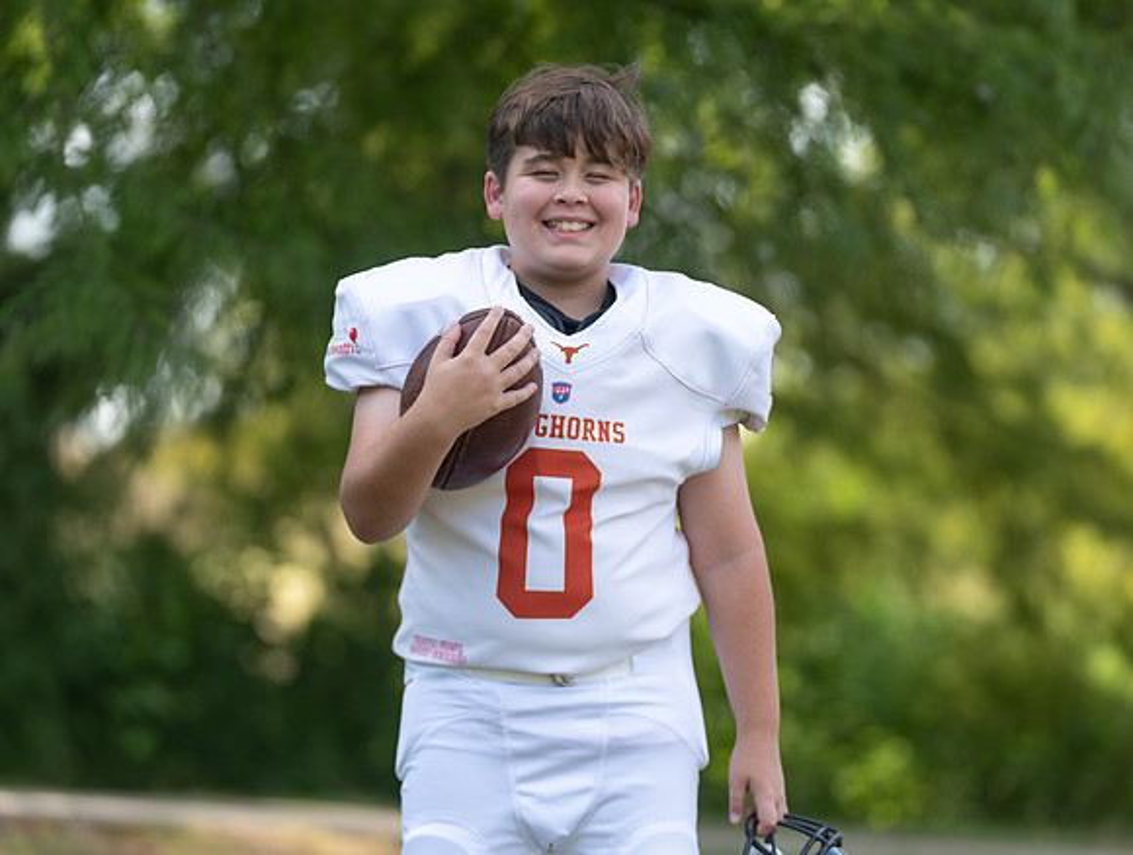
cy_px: 395
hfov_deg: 11.6
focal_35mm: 171
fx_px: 5599
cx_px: 593
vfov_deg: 8.7
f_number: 2.8
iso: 100
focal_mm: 129
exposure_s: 1/400
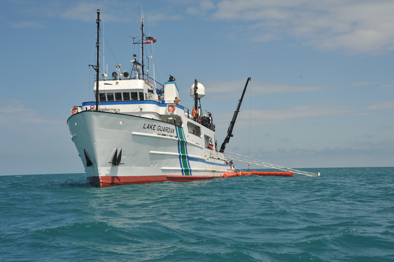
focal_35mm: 56
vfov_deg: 24.2
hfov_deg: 35.7
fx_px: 612
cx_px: 197
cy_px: 131
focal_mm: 56
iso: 200
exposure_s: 1/640
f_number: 9
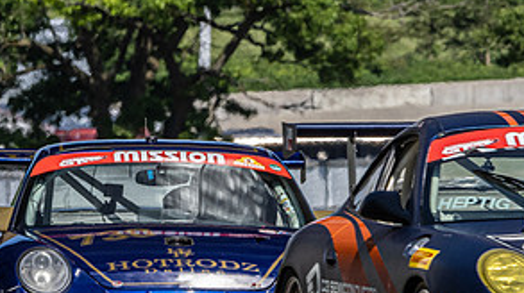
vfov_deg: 0.9
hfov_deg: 1.7
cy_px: 379
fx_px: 18014
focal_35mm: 1298
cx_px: 463
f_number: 14
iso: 400
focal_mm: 300
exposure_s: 1/500
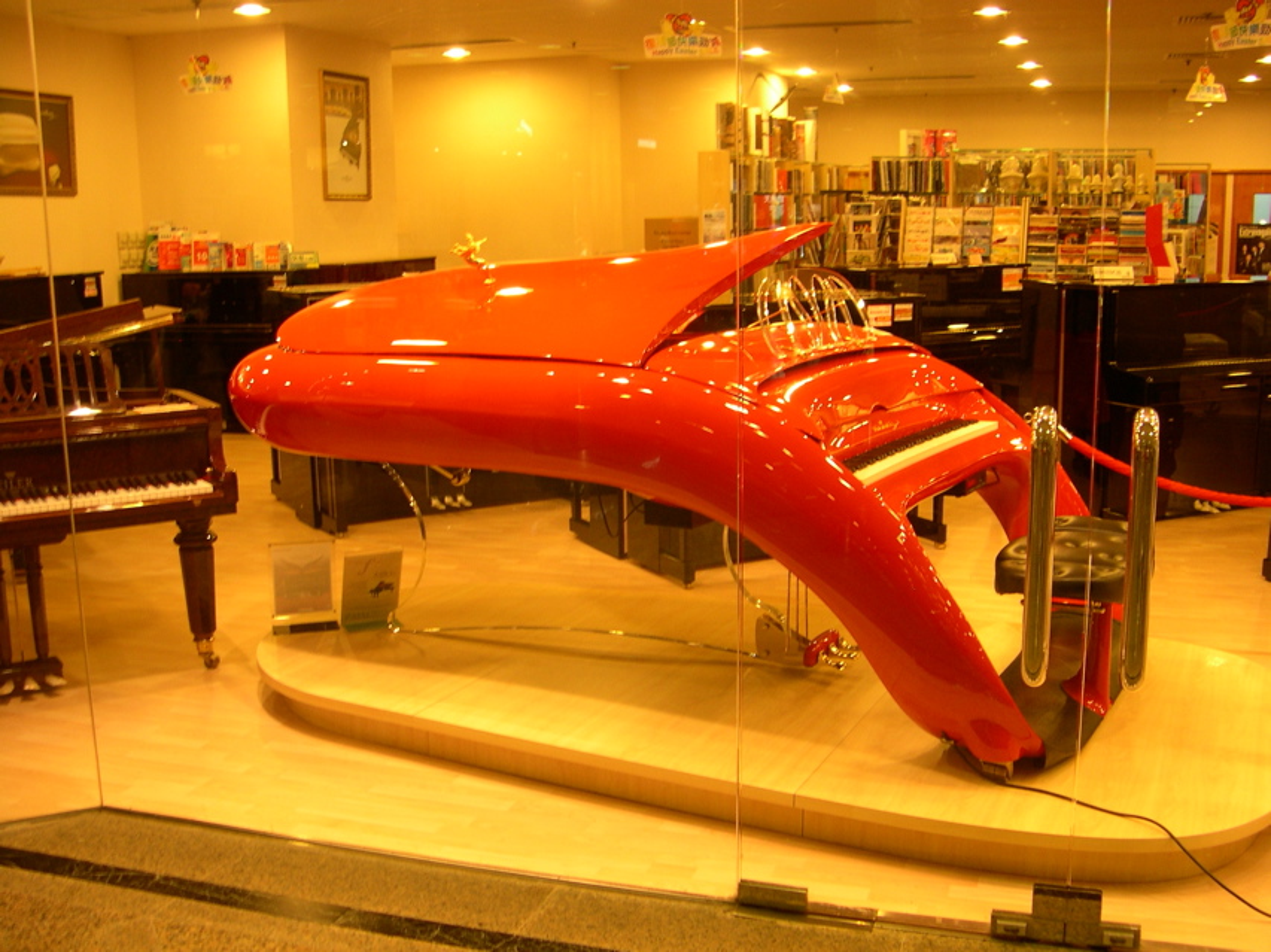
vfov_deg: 37.7
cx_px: 636
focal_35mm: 38
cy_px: 476
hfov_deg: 49.0
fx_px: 1395
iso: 100
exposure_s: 1/12.3
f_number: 2.8
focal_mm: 8
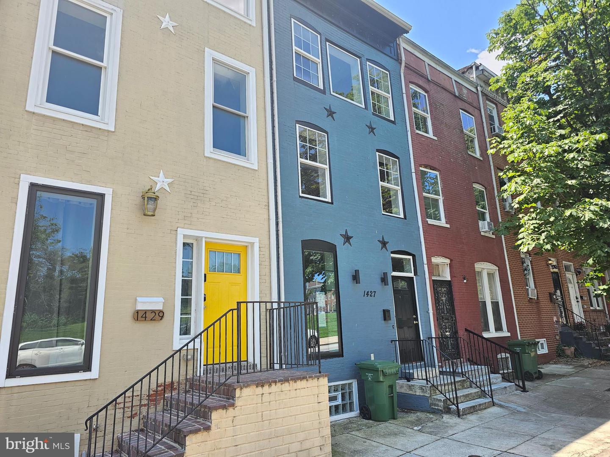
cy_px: 228
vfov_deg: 58.9
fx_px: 405
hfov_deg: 73.9
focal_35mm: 23
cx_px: 305
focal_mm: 6.3
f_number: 1.7
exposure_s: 1/217
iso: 20
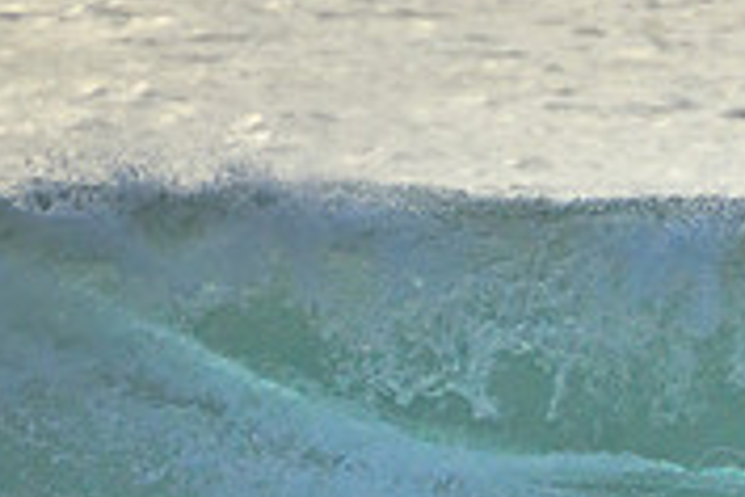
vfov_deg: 0.8
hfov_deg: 1.1
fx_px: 37309
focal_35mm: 1803
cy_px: 541
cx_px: 1098
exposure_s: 1/2000
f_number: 5.6
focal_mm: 400
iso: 720
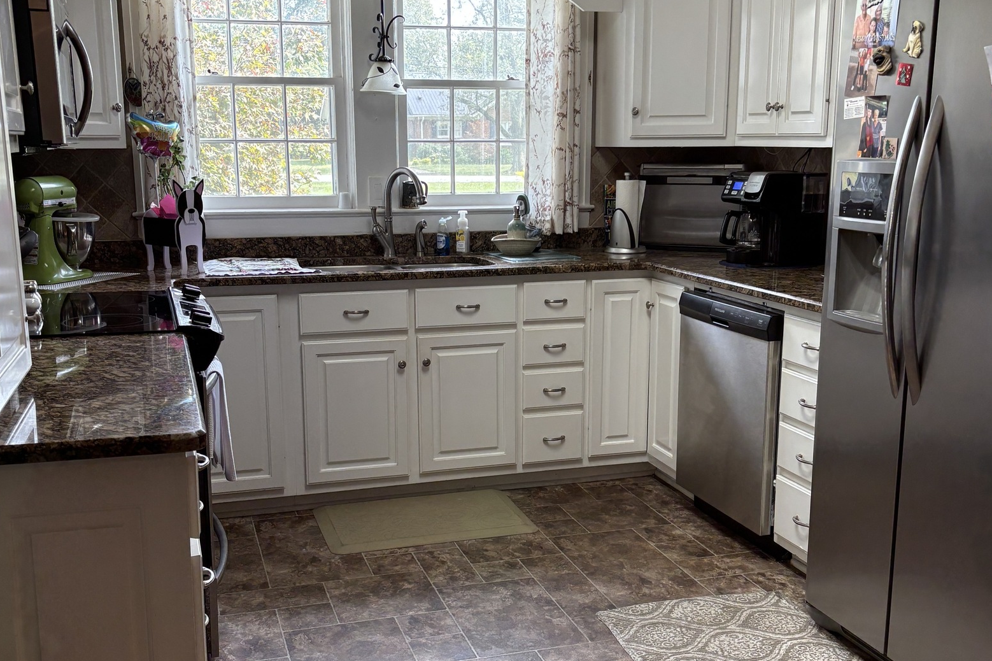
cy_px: 373
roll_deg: -0.6
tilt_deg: -11.2
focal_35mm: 40
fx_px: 1102
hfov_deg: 48.5
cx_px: 490
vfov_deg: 33.3
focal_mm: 5.96
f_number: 1.6
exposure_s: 1/120
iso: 125
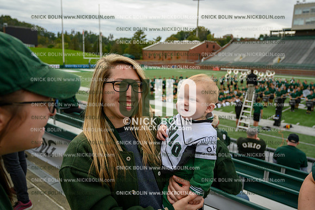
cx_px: 158
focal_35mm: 29
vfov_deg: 45.0
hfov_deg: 63.6
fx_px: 254
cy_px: 105
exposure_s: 1/800
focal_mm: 29
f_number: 4
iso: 2000
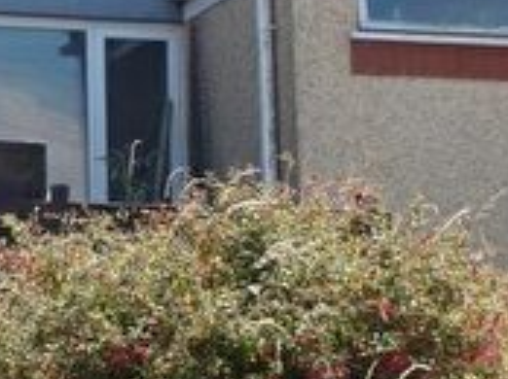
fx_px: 2301
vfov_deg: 9.4
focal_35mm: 157
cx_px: -231
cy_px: 19
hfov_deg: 12.1
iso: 80
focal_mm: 7.1
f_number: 3.6
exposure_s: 1/400
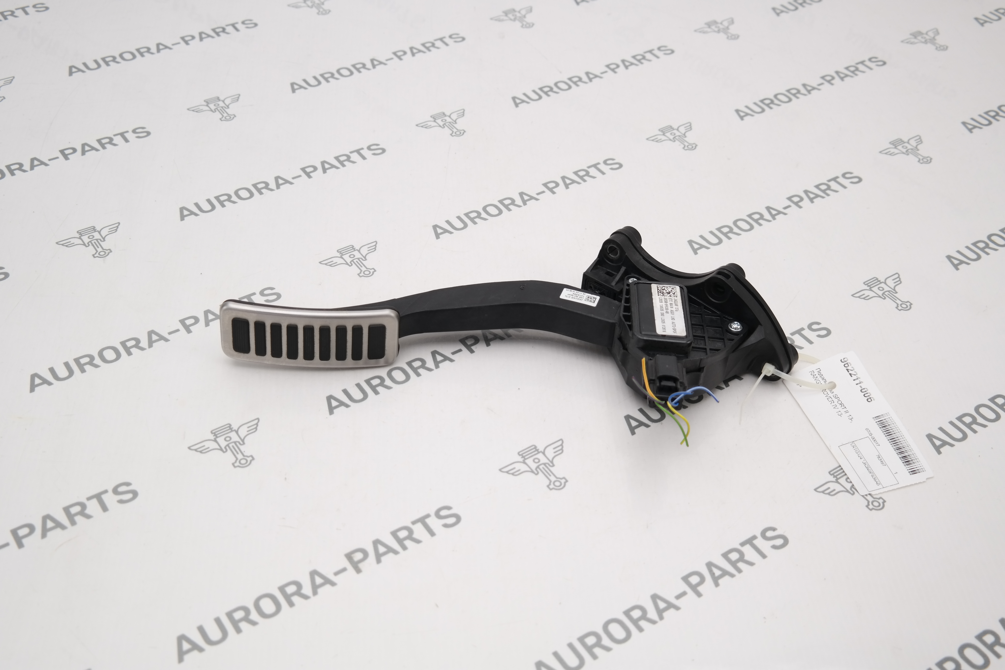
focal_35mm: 44
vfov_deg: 30.5
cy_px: 335
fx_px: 1228
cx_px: 502
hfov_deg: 44.5
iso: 100
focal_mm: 29
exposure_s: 1/100
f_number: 4
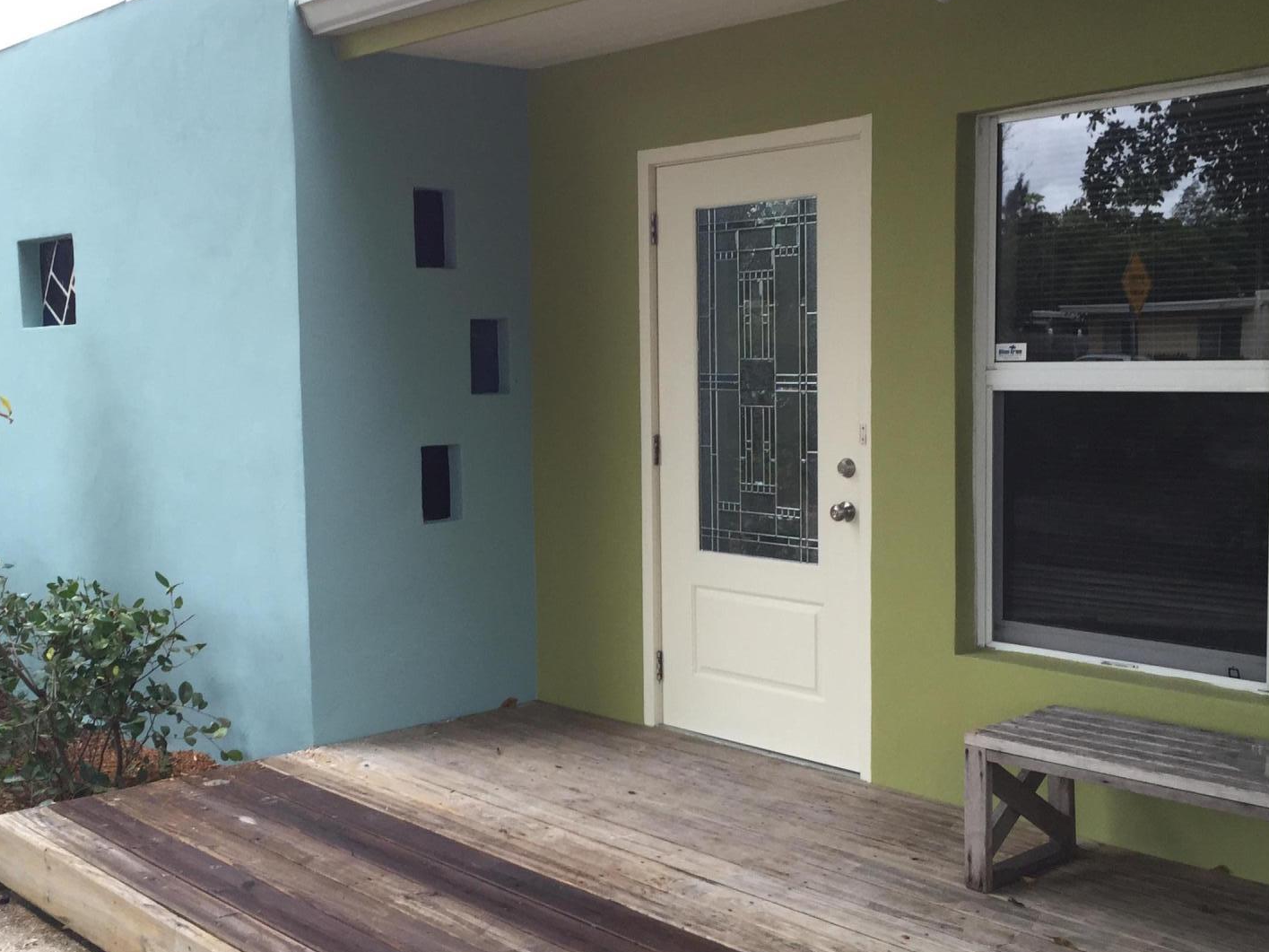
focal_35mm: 41
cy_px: 476
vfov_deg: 35.1
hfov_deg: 45.7
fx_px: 1503
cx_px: 563
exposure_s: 1/120
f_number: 2.2
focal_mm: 4.15
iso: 50
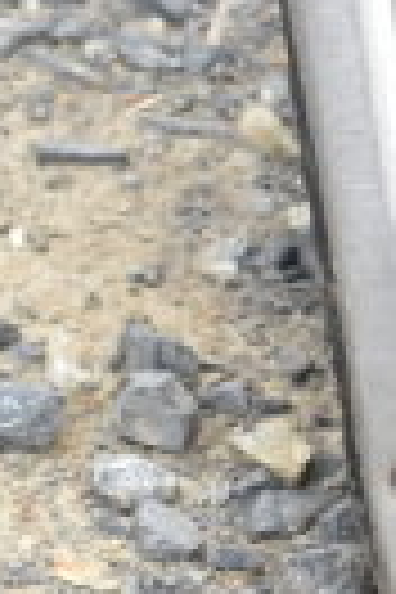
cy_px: 281
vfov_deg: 8.6
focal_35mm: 239
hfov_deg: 5.4
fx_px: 3951
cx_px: 1138
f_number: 5.6
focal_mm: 23
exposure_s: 1/125
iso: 200
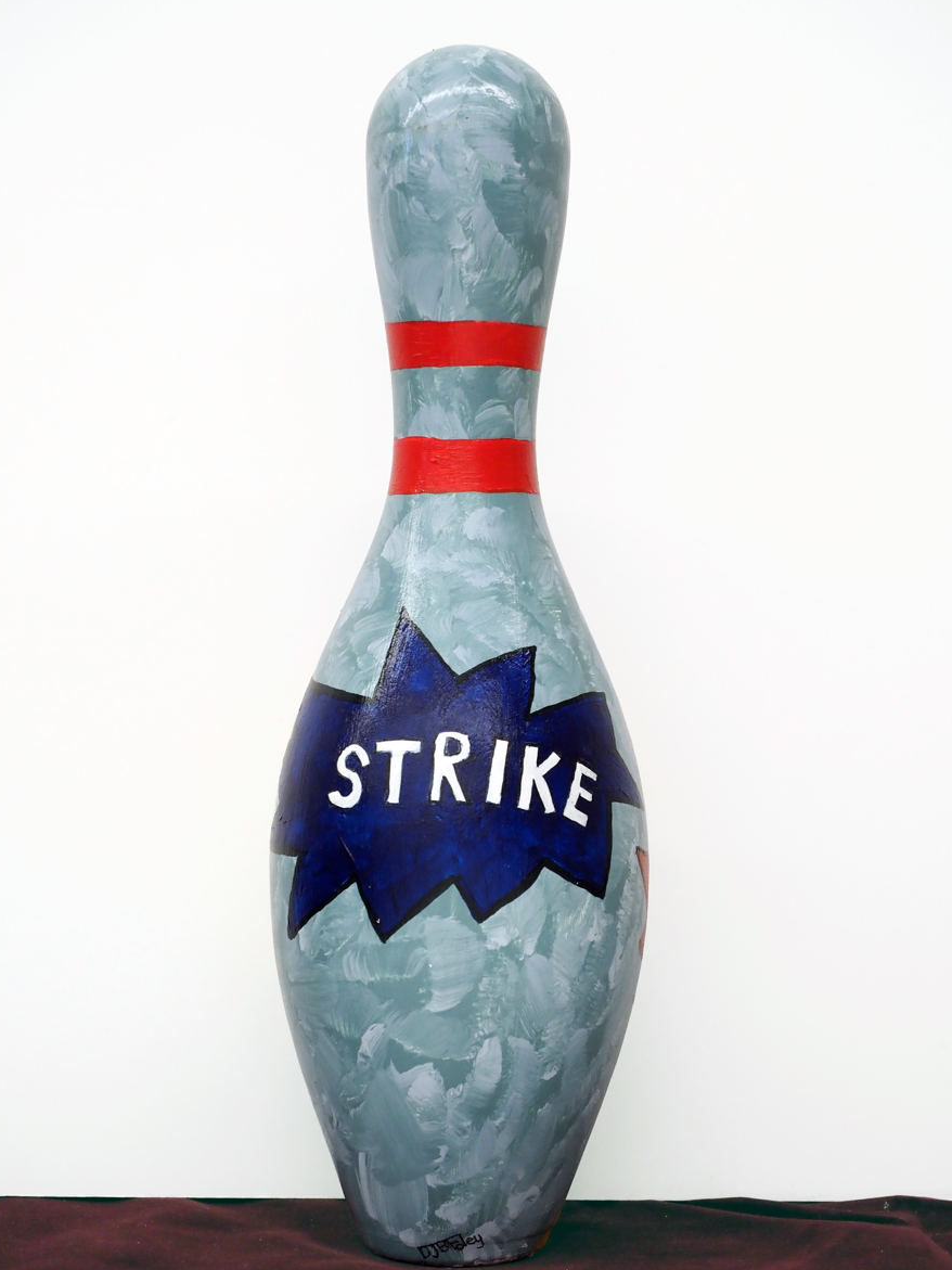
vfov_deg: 23.8
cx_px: 478
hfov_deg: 18.0
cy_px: 638
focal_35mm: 82
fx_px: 3007
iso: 1000
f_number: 5
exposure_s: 1/80
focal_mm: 40
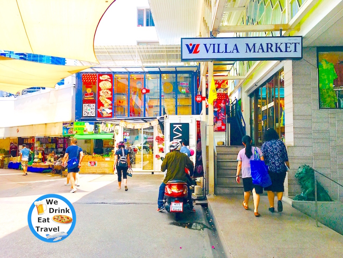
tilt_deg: +3.6
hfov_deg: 61.7
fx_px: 287
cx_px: 172
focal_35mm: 29
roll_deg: -0.2
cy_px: 129
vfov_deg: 48.2
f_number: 2.2
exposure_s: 1/469
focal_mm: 4.15
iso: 25
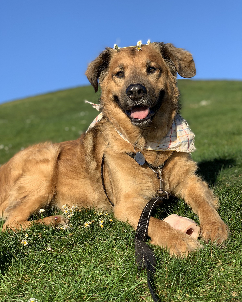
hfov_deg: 27.6
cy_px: 155
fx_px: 492
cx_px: 121
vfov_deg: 34.1
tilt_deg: +7.9
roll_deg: +6.9
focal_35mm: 55
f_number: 2.4
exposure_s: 1/786
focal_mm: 6
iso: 16
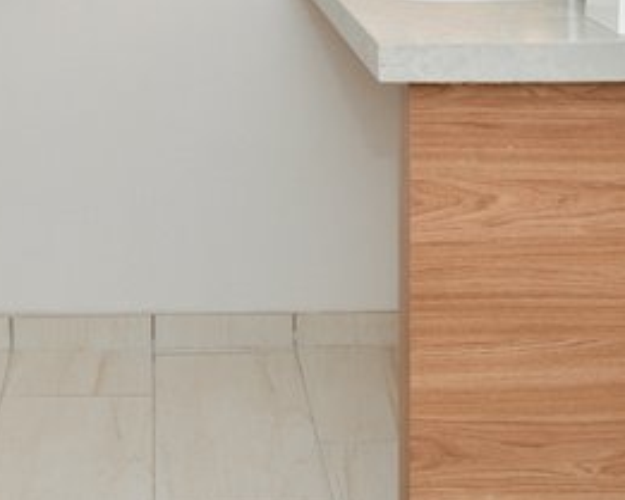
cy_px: -93
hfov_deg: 26.9
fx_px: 1277
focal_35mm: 69
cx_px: 117
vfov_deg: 20.8
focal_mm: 24
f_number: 13
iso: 640
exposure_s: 1/30
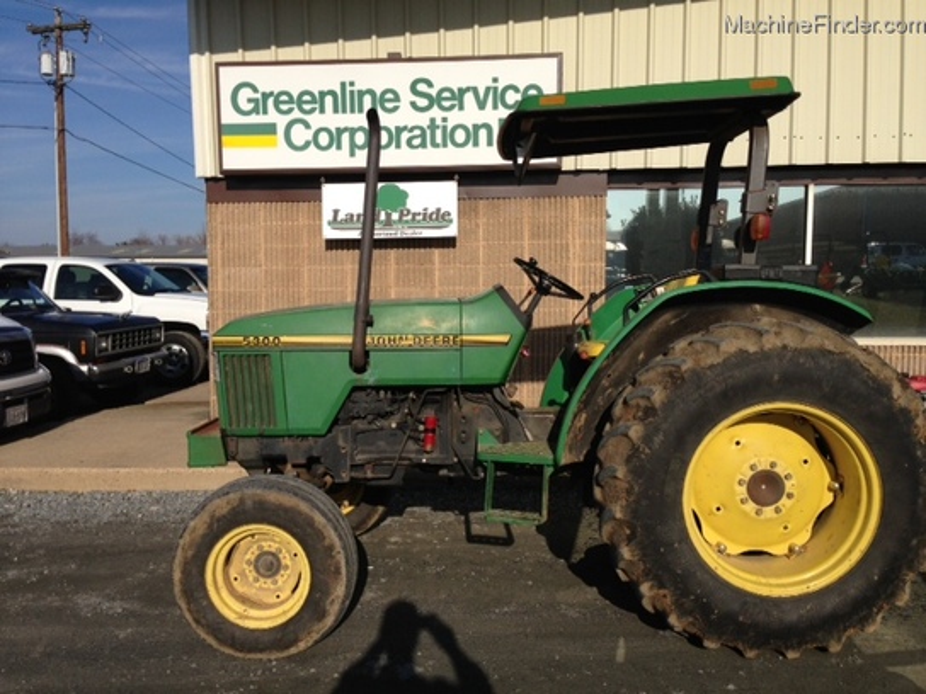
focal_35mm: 33
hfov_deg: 55.4
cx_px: 463
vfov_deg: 42.9
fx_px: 883
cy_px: 347
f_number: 2.4
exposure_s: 1/3012
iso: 50
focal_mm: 4.13
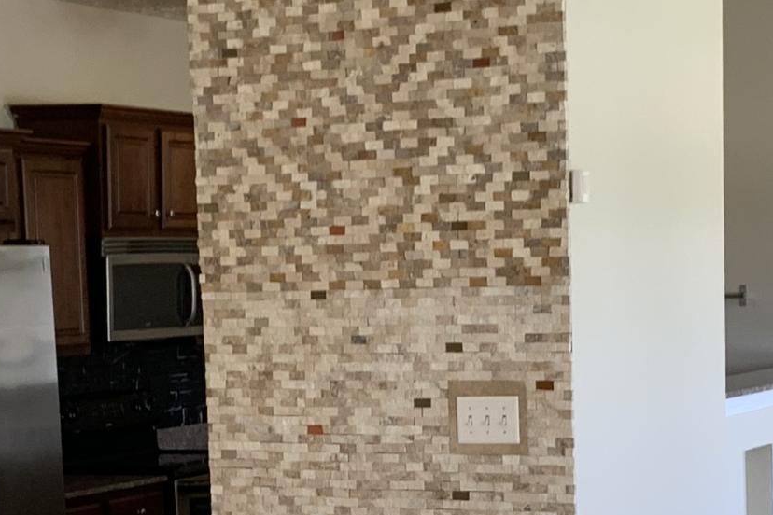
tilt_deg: -5.3
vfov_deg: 13.8
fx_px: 2104
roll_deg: +1.3
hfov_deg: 20.8
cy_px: 496
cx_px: 419
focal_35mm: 98
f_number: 1.8
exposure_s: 1/60
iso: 80
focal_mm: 4.25
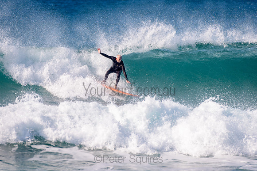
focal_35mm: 613
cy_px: 66
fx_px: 4374
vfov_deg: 2.2
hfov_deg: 3.4
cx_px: 100
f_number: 5.6
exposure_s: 1/1000
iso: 250
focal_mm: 500
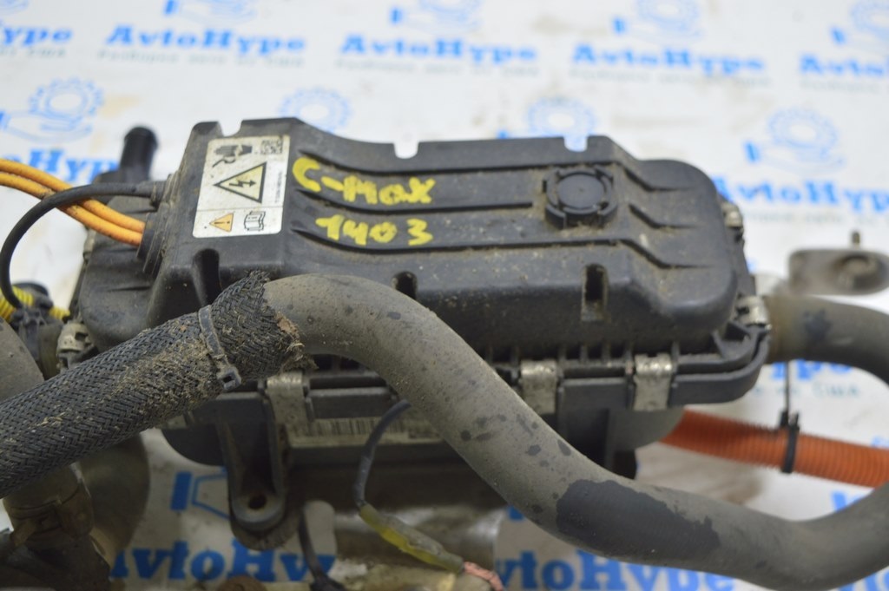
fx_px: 1184
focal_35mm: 48
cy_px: 296
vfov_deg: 28.0
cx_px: 444
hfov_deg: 41.1
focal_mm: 32
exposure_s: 1/20
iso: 400
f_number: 5.6
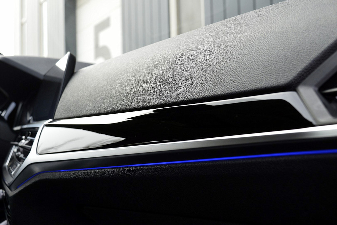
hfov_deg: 46.4
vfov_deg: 31.9
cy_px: 112
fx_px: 393
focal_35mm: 42
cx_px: 168
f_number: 8
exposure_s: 1/80
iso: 400
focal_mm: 28
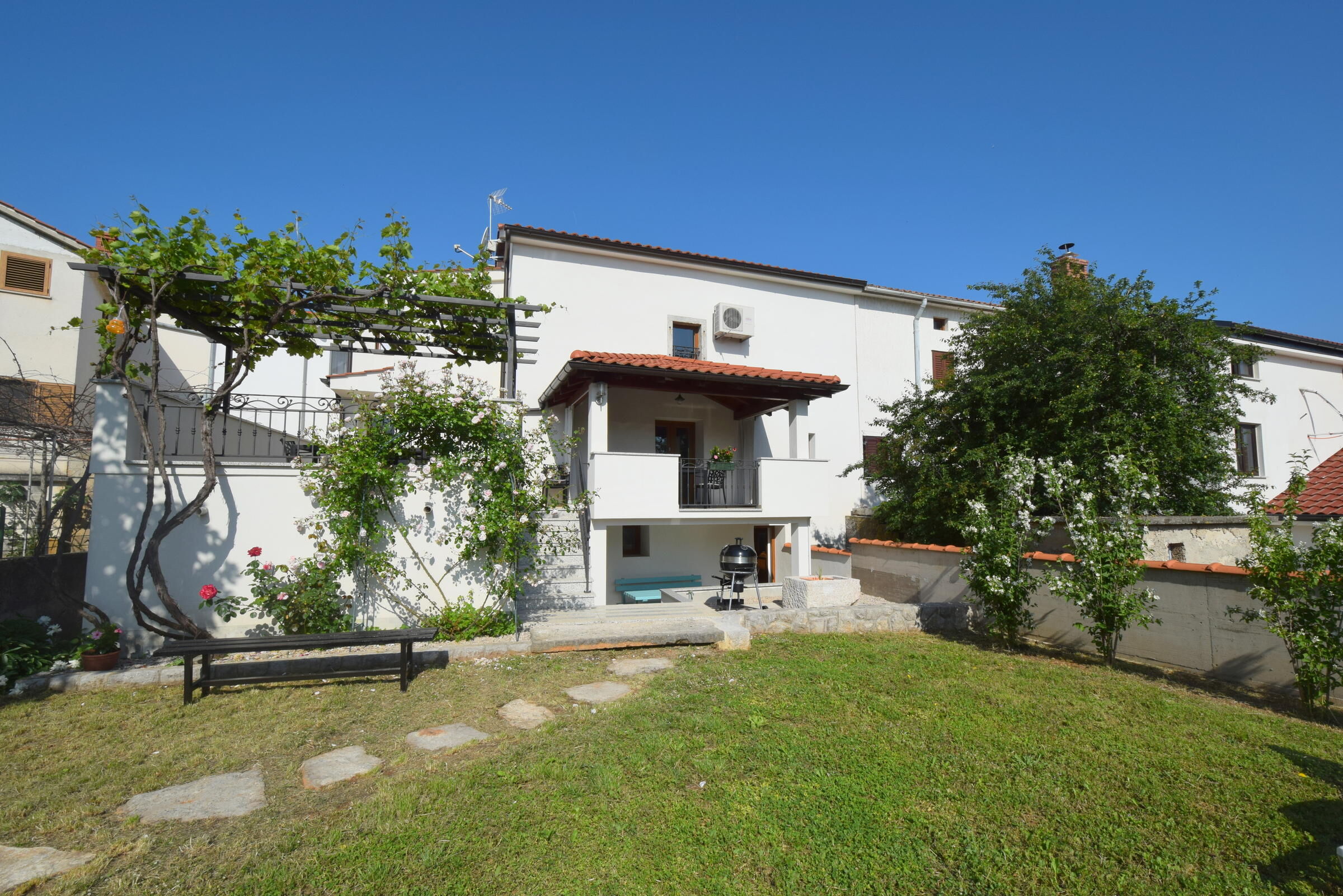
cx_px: 672
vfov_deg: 77.3
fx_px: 560
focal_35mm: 15
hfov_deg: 100.4
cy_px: 448
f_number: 11
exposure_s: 1/500
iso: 200
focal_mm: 10
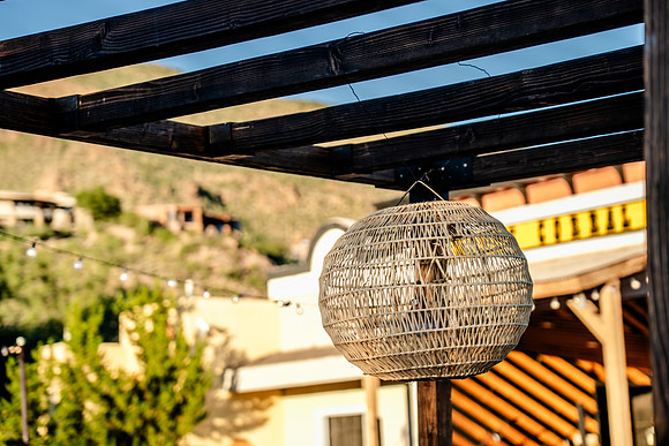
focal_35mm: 95
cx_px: 334
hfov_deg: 21.4
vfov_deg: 14.4
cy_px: 223
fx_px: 1767
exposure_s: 1/200
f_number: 4
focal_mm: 84
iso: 100
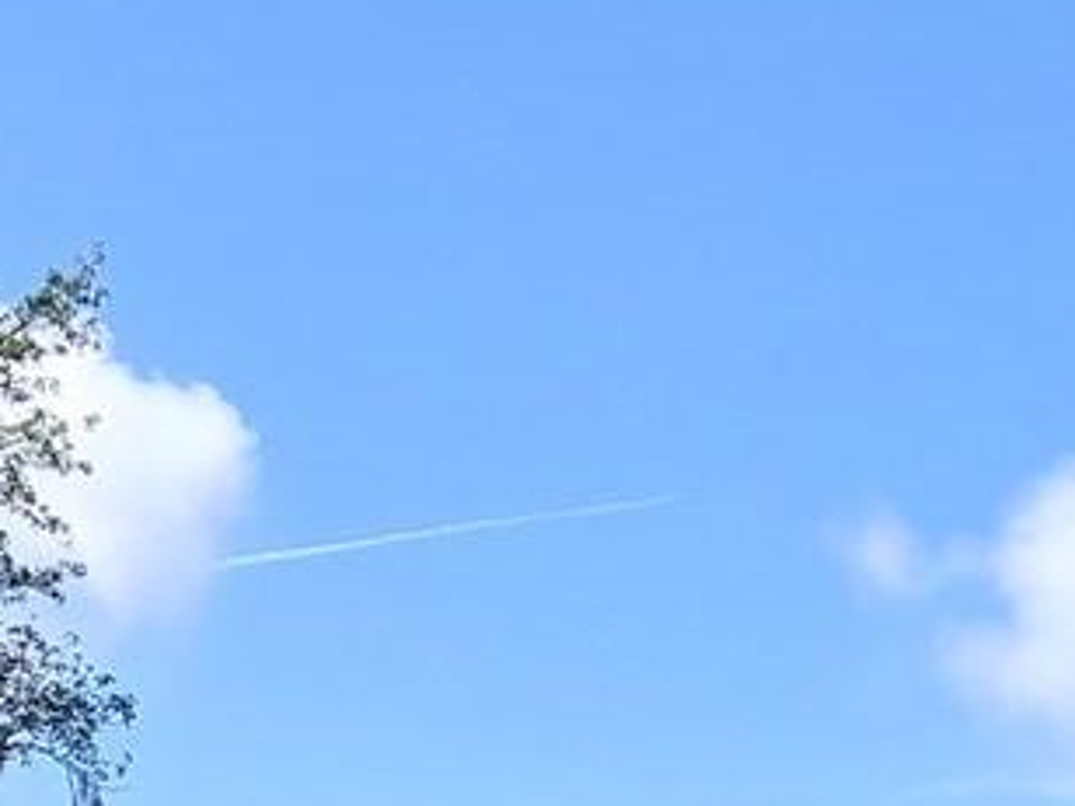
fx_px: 4037
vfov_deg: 10.3
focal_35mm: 130
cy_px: 1717
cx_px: -695
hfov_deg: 13.9
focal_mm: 4.69
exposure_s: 1/1134
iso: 50
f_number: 1.8
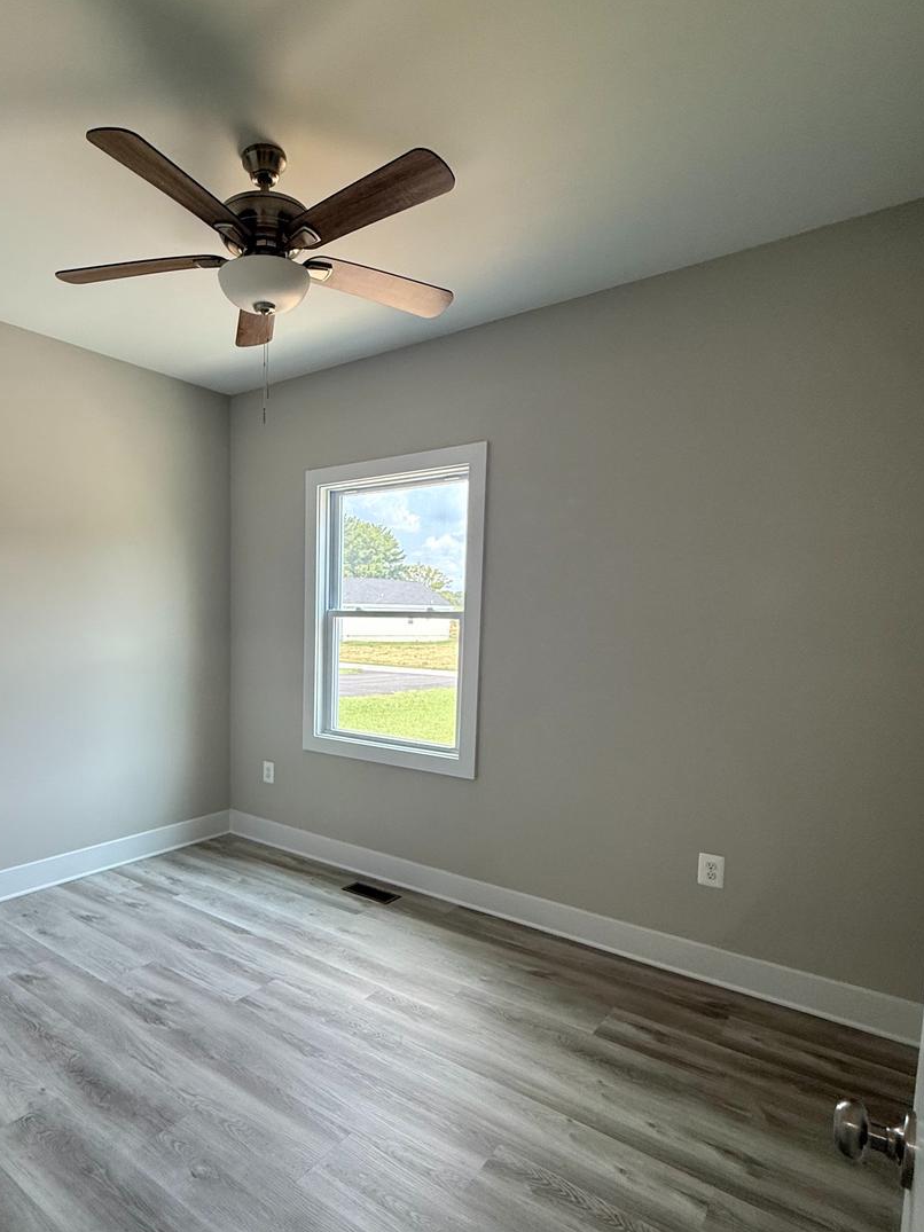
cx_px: 321
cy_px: 692
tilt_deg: -3.9
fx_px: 712
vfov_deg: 81.4
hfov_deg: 64.5
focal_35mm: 20
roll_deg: -1.0
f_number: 2.2
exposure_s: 1/120
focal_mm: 2.22
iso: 100
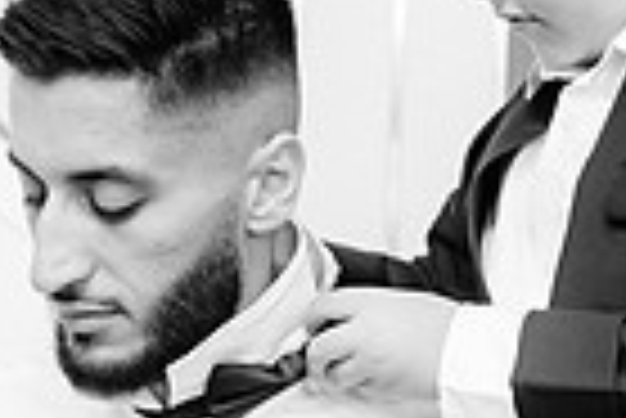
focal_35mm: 154
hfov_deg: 13.3
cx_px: 446
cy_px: 375
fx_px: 2681
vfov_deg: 8.9
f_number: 2.8
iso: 500
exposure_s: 1/160
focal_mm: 37
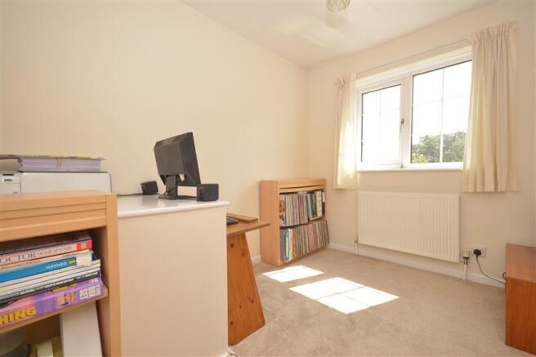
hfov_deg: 95.0
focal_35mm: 16
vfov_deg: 72.0
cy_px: 178
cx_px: 268
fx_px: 246
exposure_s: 1/200
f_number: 7.1
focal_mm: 11
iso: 400
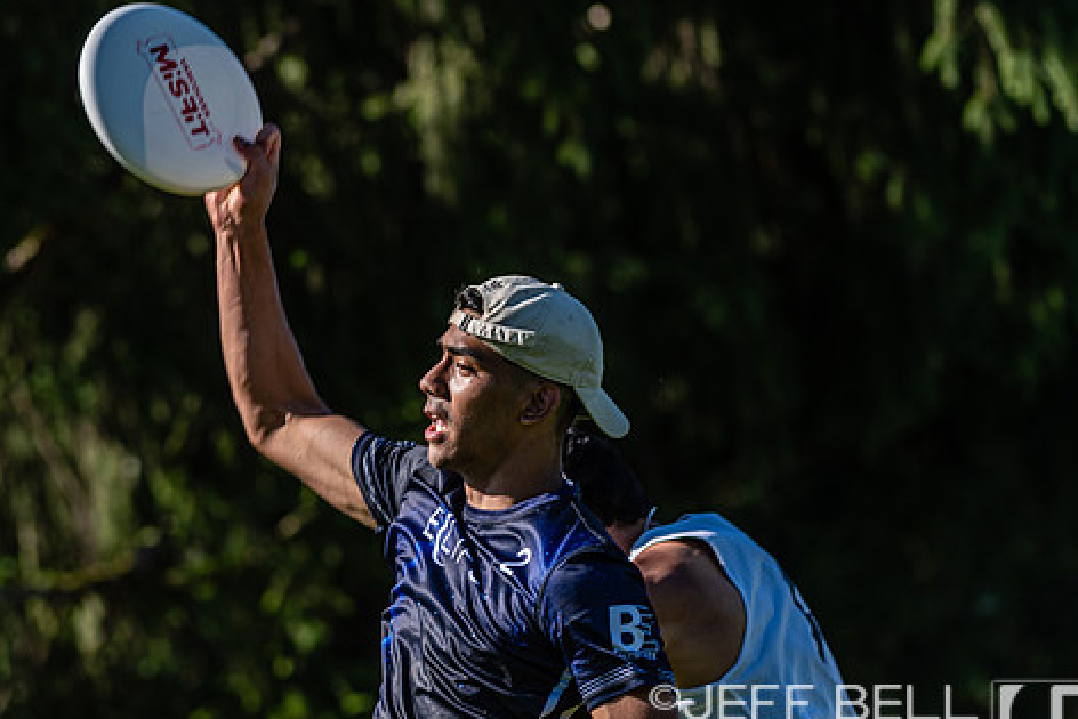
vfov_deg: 3.7
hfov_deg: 5.6
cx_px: 498
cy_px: 355
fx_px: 11052
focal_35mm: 369
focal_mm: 200
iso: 100
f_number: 4
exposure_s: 1/1000
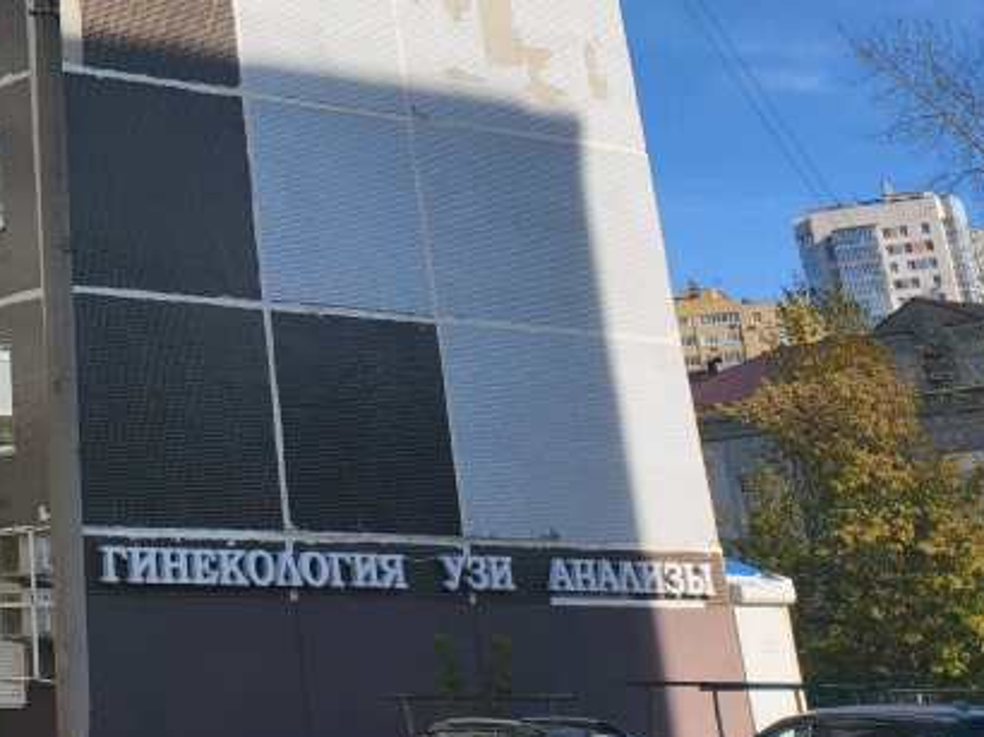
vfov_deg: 18.0
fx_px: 2074
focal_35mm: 73
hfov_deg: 24.5
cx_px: -162
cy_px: -360
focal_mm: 6.54
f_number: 1.57
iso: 72
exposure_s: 1/4149
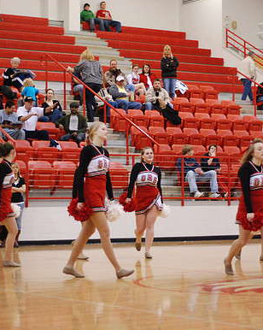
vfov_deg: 18.1
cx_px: 142
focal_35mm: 106
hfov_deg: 14.5
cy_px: 165
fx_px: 1033
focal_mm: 50
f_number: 1.8
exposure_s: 1/250
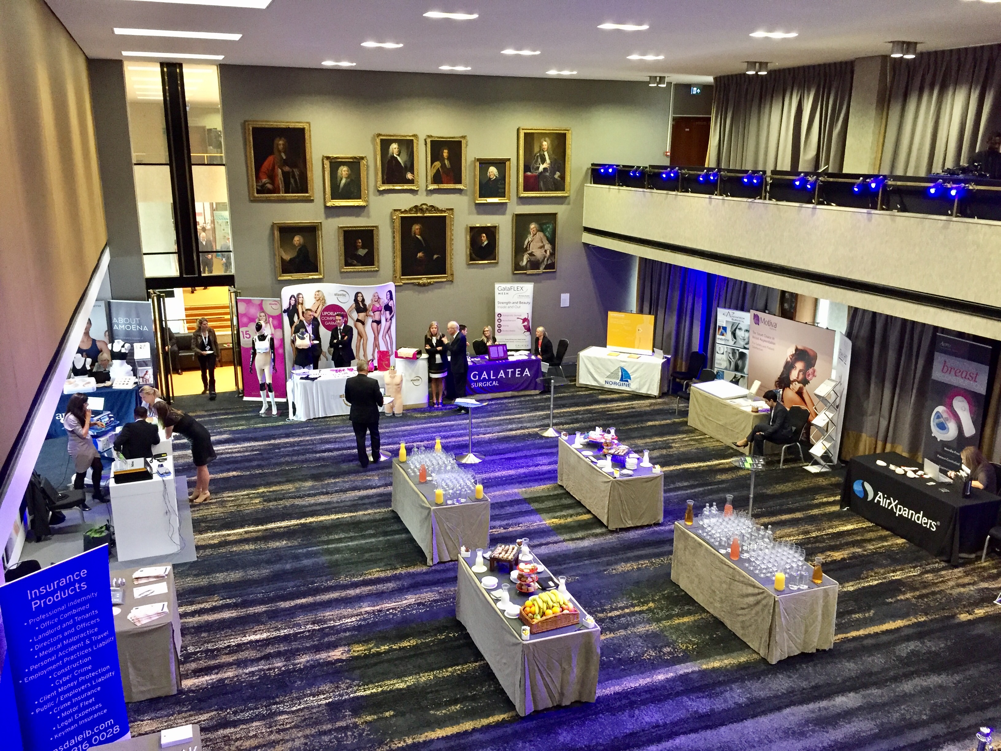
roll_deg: -1.0
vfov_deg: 48.2
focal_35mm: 29
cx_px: 500
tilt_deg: -15.5
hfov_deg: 61.7
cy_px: 376
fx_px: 839
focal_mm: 4.15
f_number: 2.2
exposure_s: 1/20
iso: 250
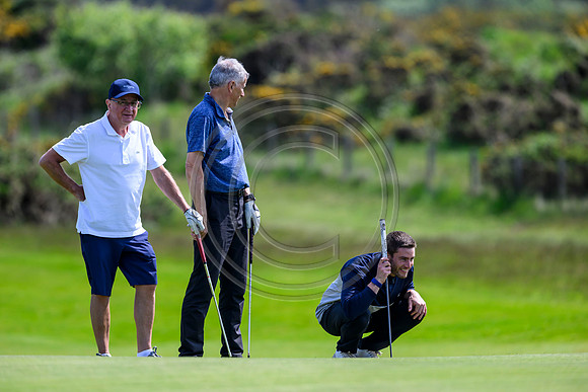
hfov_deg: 5.2
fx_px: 6535
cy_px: 196
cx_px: 294
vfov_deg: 3.4
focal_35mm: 400
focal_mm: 400
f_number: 4
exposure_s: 1/3200
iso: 500
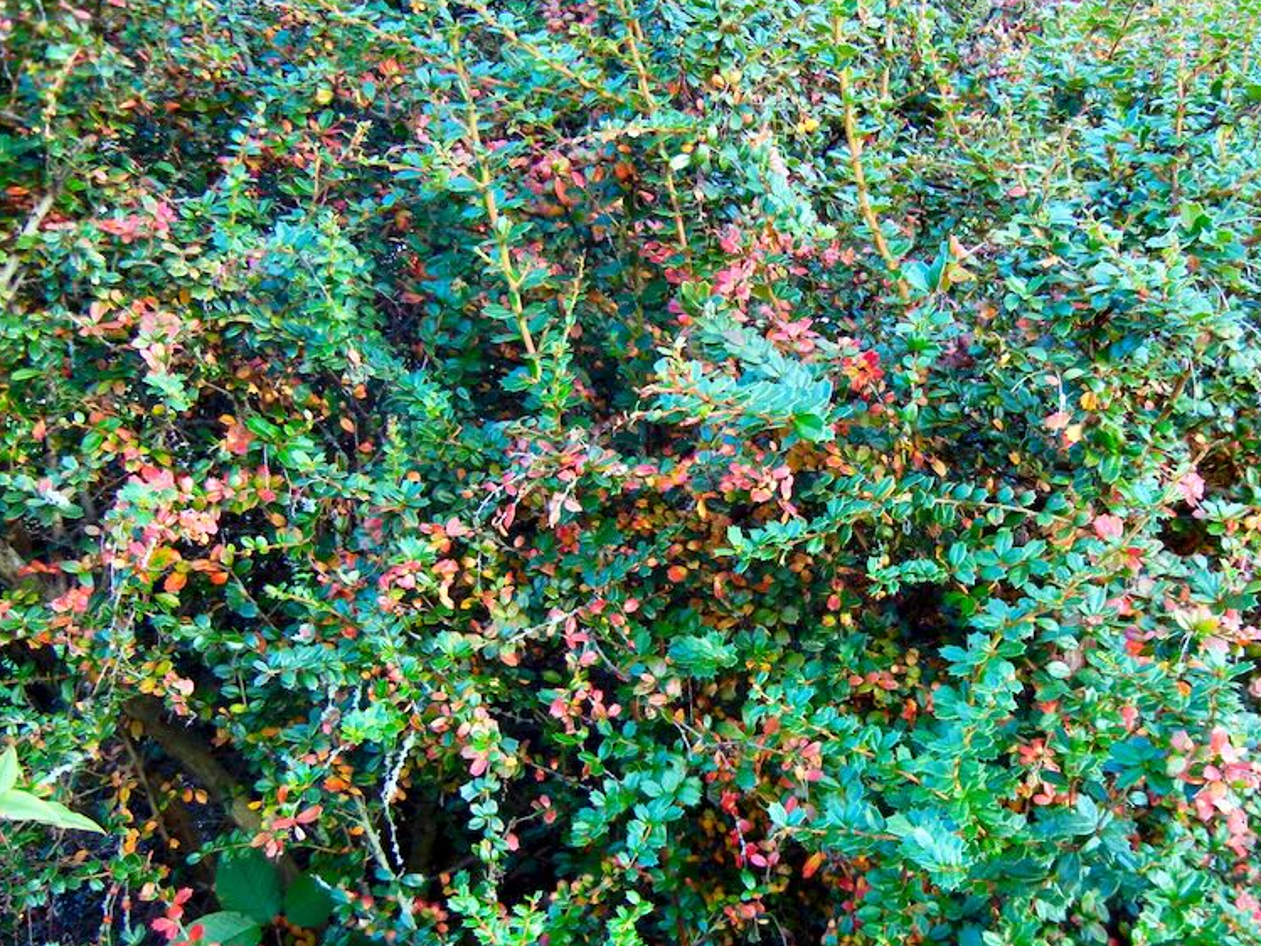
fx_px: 1494
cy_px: 599
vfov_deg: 34.9
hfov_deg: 45.5
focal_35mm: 41
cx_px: 773
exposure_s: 1/82.1
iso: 160
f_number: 3.5
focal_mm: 5.4
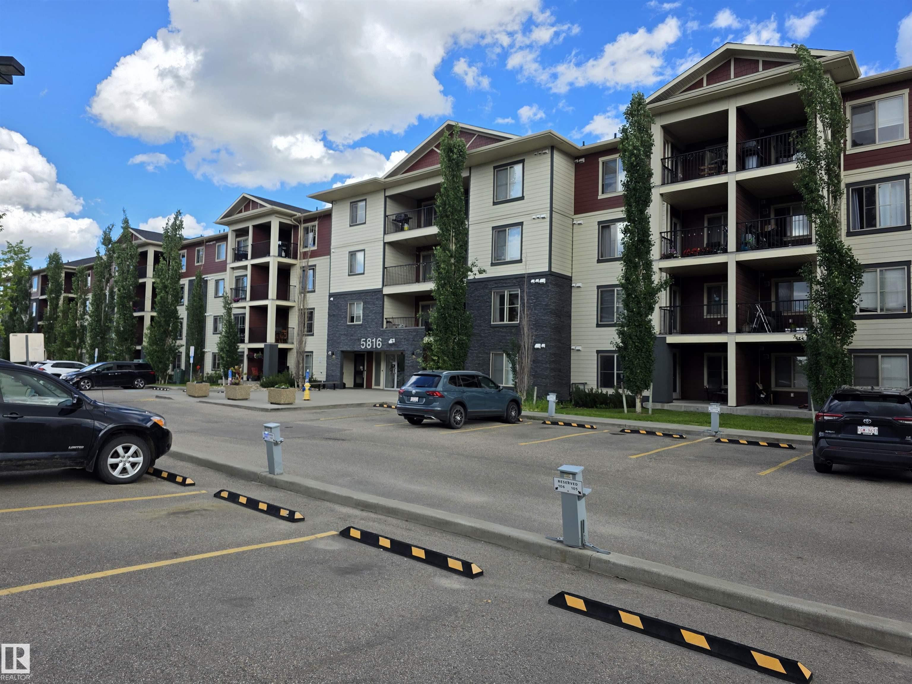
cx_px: 456
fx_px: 606
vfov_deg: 58.9
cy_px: 342
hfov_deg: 73.9
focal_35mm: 23
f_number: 1.7
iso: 80
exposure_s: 1/2767
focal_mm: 6.3
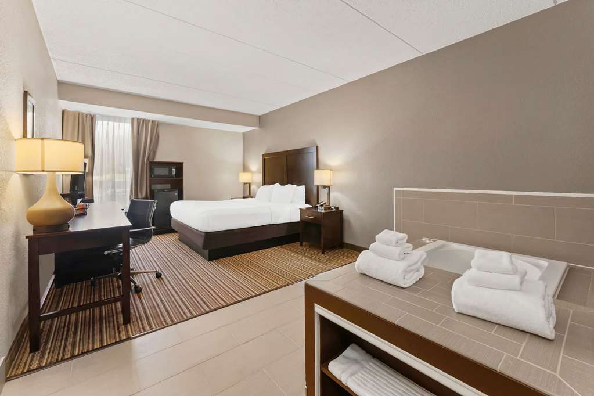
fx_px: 231
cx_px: 297
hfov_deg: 104.3
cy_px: 198
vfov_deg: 81.2
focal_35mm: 14
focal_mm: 14
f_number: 8
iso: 500
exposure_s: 1/1.25
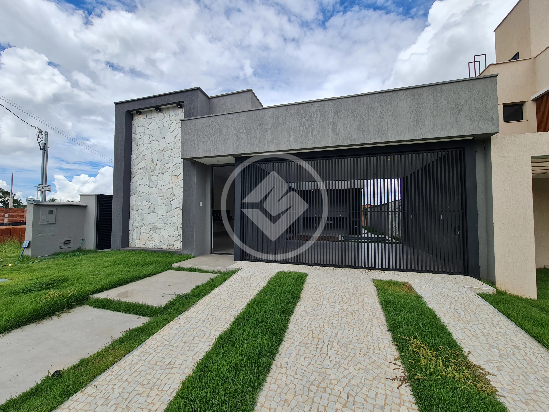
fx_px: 206
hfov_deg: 106.2
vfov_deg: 89.9
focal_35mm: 13
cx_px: 274
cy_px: 206
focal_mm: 2.2
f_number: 2.2
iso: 64
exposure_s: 1/1980
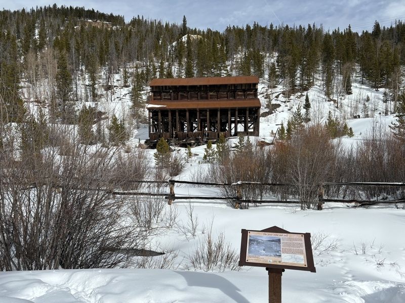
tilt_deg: -2.3
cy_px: 152
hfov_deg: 67.3
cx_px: 202
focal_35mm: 26
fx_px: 304
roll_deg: +1.0
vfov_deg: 53.1
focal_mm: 5.96
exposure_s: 1/7194
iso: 50
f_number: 1.6
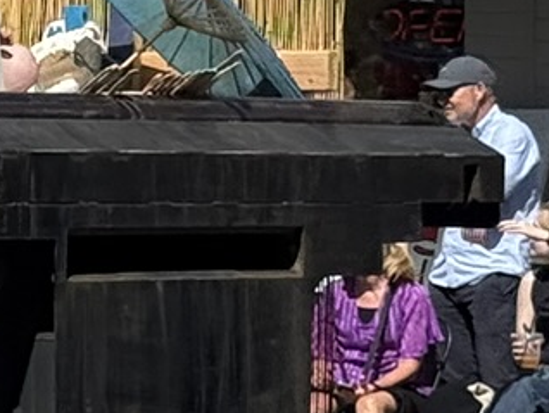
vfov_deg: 4.8
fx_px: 4904
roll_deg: -0.6
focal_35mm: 309
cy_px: 31
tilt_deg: +0.9
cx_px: -1046
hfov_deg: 6.0
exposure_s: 1/6536
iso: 64
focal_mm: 6.76
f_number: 1.78
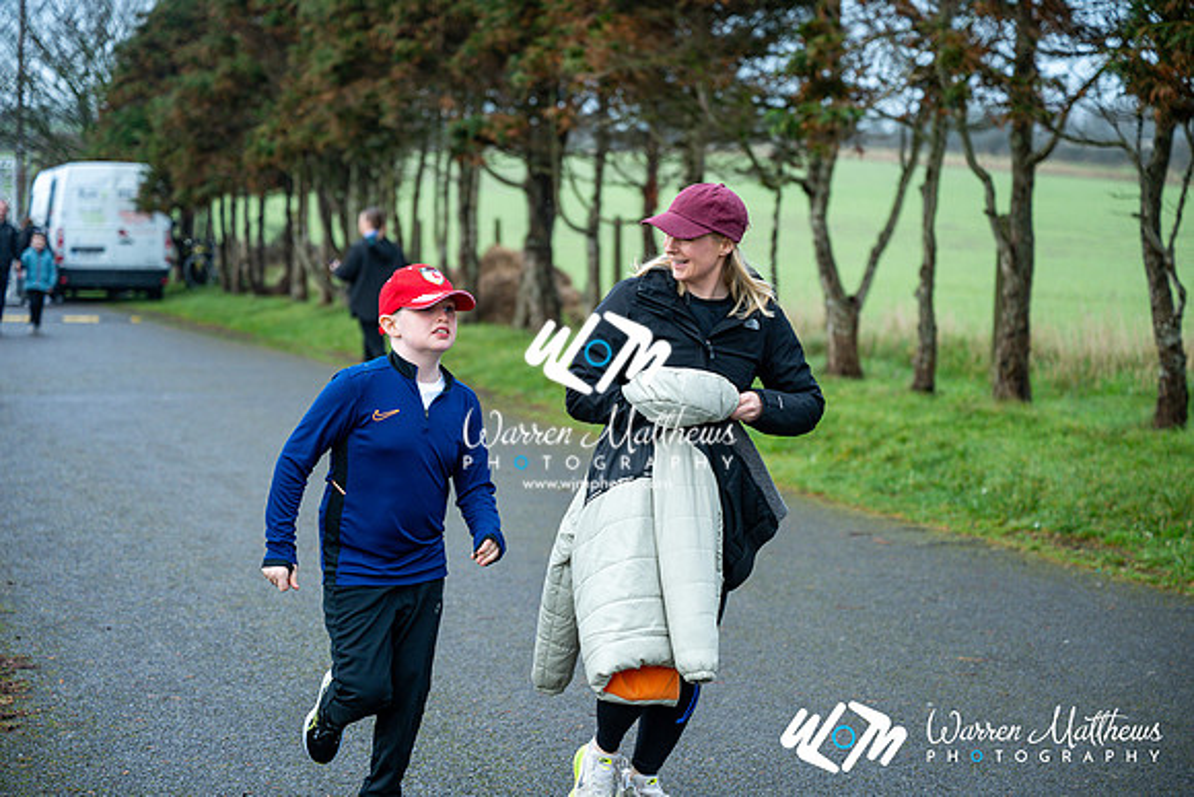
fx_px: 2322
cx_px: 597
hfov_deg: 28.8
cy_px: 398
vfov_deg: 19.5
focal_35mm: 70
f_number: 2.8
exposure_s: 1/1250
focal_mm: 70
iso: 560
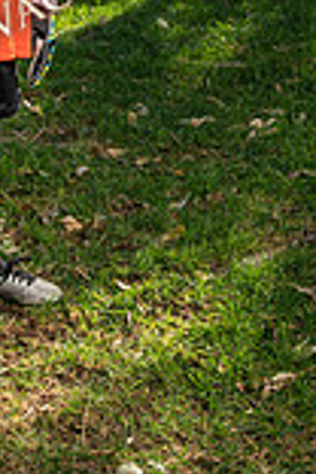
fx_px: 987
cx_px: -9
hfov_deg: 17.7
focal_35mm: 75
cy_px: -12
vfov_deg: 25.5
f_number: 5.6
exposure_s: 1/160
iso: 100
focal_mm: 26
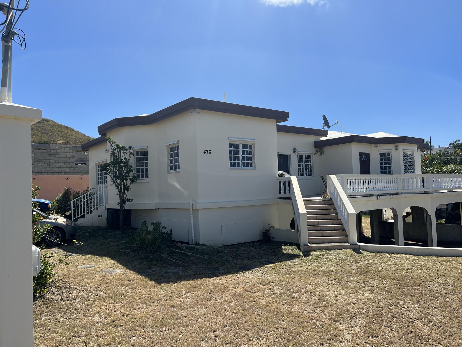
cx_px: 231
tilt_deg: +1.9
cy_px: 174
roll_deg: +1.7
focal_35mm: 26
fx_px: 347
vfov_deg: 53.1
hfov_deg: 67.3
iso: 50
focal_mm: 5.7
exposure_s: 1/5587
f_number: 1.5
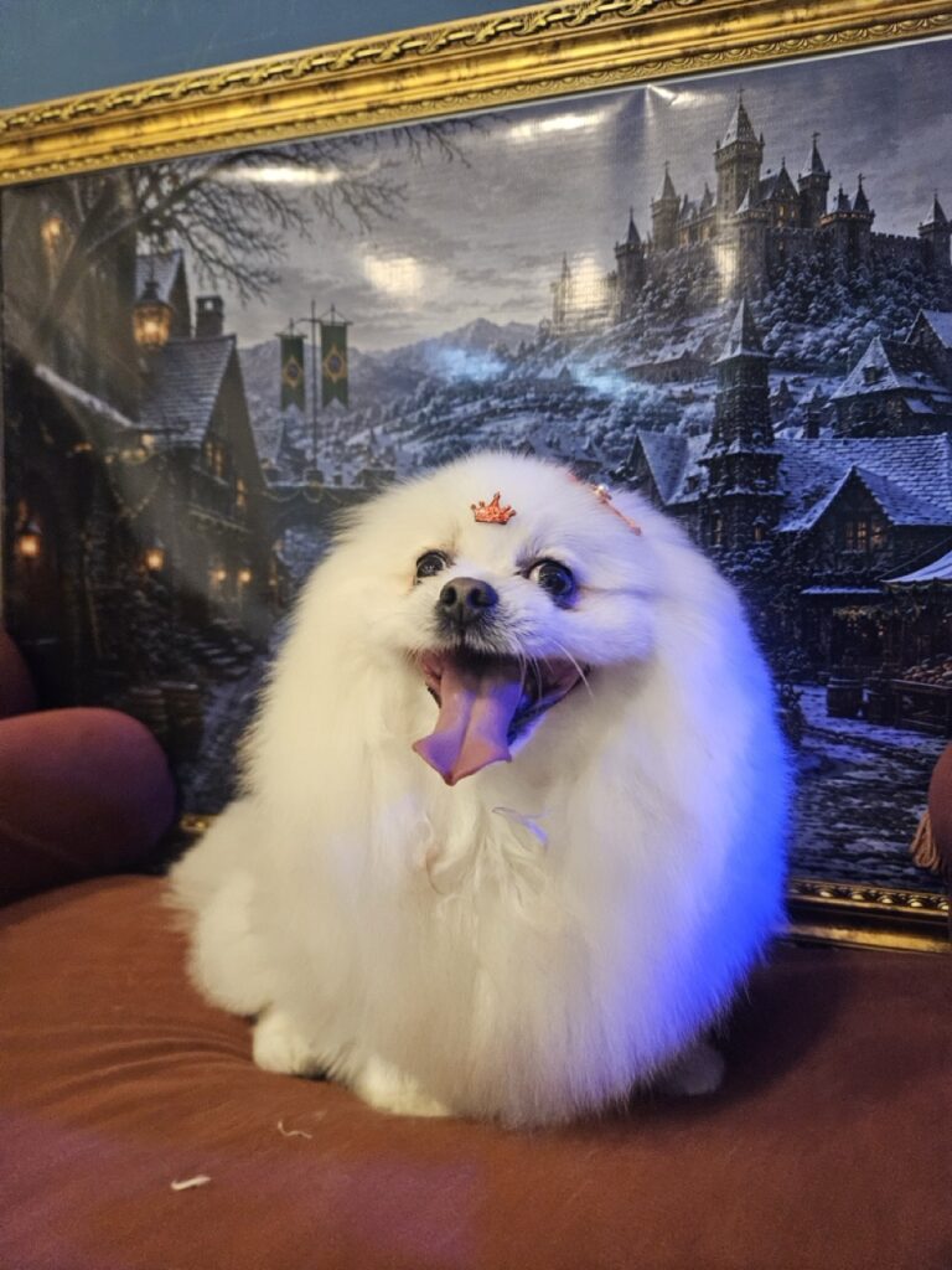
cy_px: 635
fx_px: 843
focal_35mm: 23
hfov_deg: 58.9
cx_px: 476
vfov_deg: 73.9
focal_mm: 5.4
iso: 1000
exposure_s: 1/120
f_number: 1.8
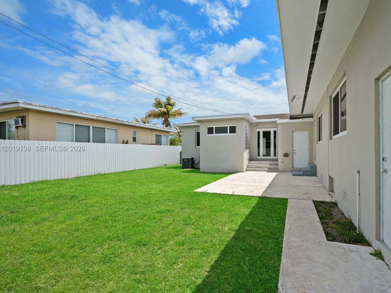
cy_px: 149
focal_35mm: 16
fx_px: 181
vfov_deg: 78.1
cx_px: 227
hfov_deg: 93.7
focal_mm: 14
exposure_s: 1/500
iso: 200
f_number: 11
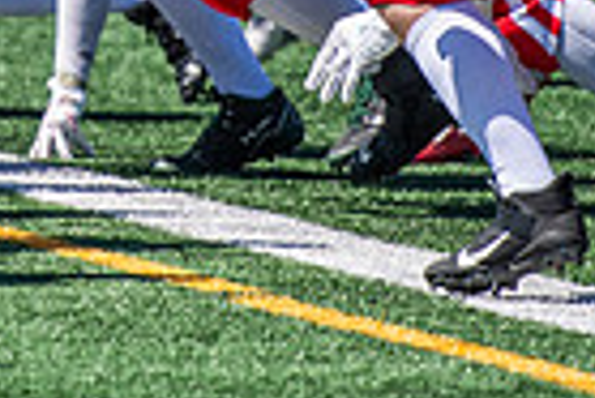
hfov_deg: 1.6
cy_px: -255
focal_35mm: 1299
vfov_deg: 1.1
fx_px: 21492
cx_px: 2
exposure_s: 1/3200
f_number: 2.8
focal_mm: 200
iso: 160
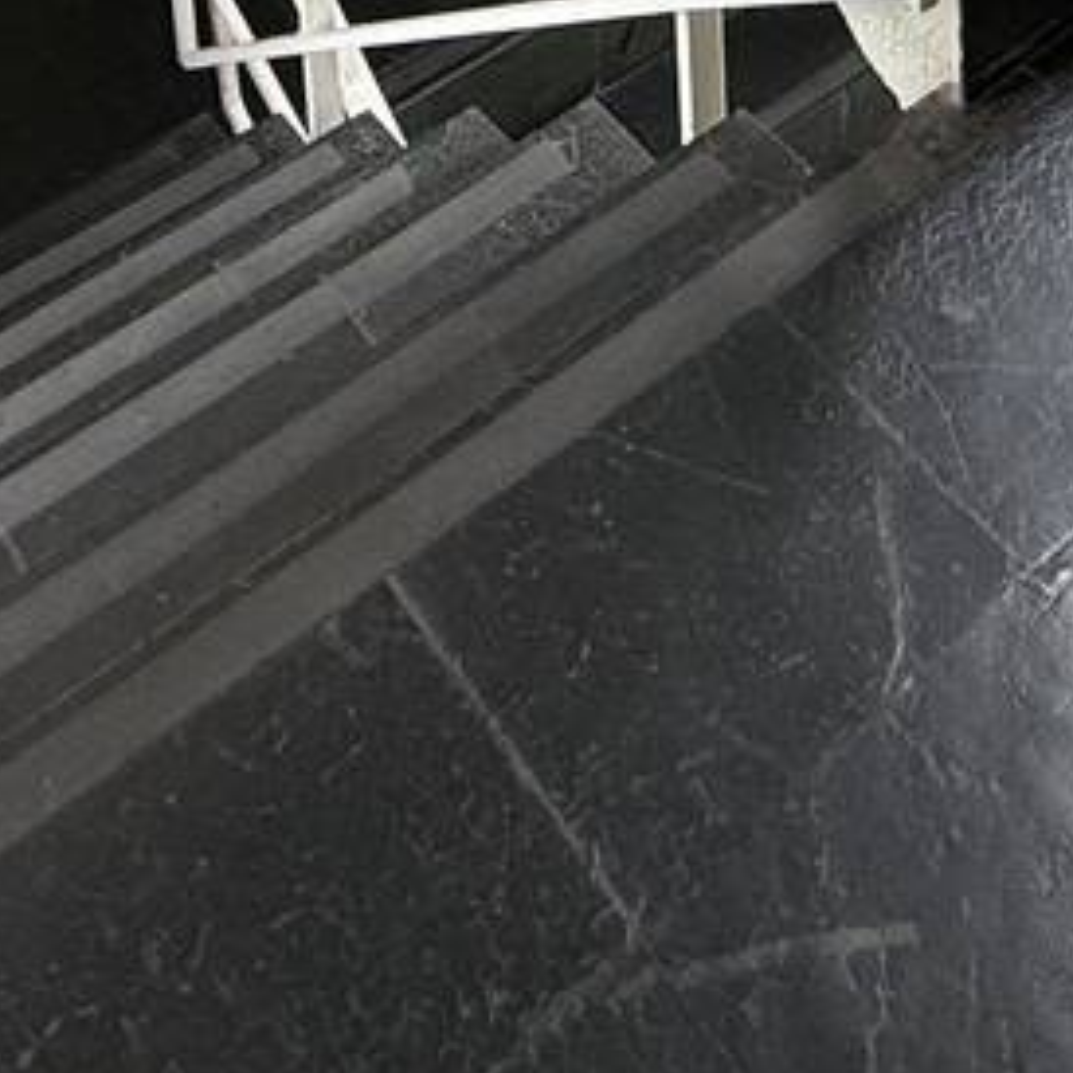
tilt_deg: -15.7
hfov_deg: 24.5
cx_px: 1222
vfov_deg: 18.4
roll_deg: -1.9
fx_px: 2280
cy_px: -1030
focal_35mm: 65
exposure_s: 1/99
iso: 64
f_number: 2.2
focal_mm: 2.22
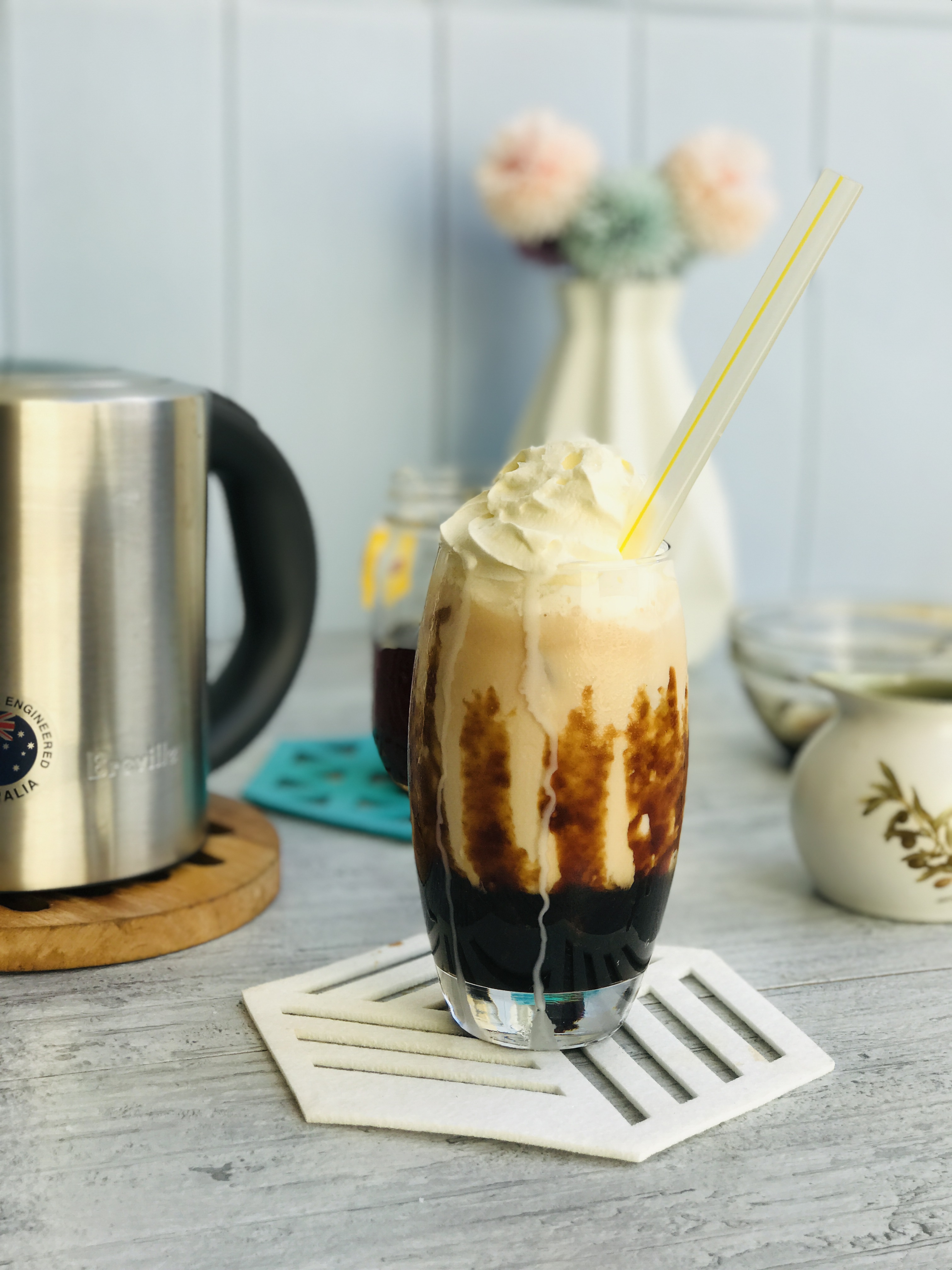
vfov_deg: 33.8
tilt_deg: -11.2
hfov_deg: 25.7
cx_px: 476
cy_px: 635
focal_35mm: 57
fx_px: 2090
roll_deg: +0.4
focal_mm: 6.6
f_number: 2.8
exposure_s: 1/336
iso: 20
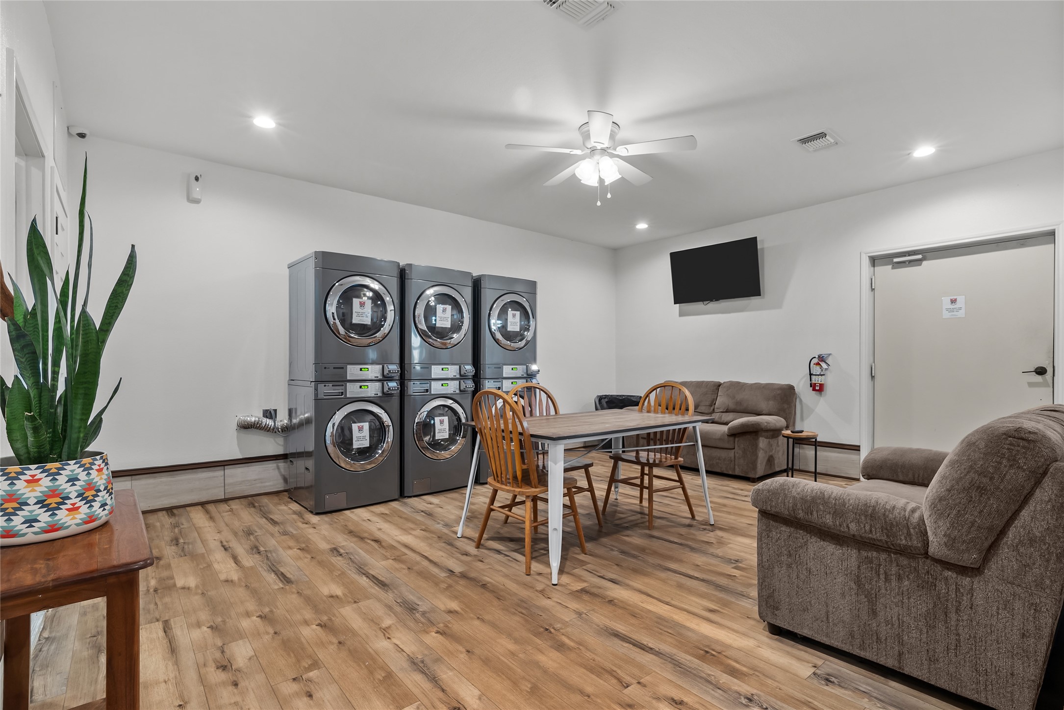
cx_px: 532
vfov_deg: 73.8
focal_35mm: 16
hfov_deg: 96.7
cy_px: 355
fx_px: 473
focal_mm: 16
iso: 640
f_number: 8
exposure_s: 2.5
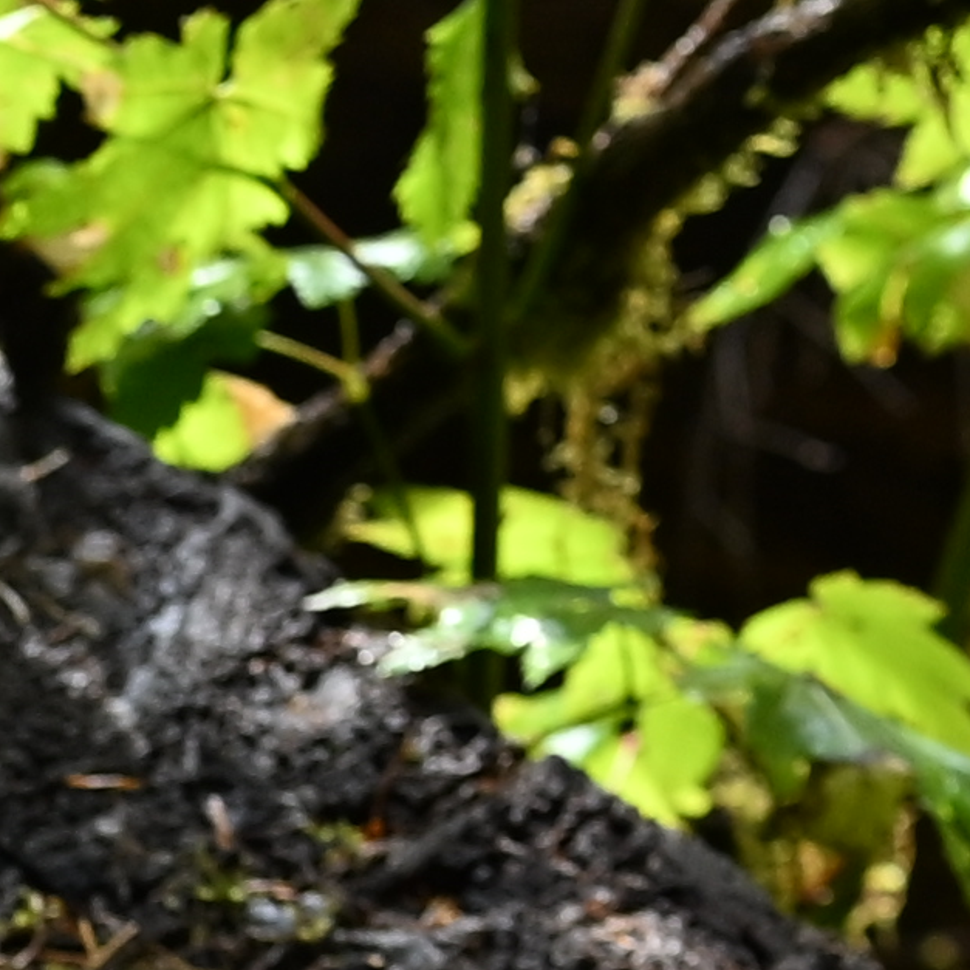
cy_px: 2673
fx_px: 12998
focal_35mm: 410
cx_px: -2307
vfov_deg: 4.2
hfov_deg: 4.1
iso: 400
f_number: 4
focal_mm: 50
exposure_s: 1/250
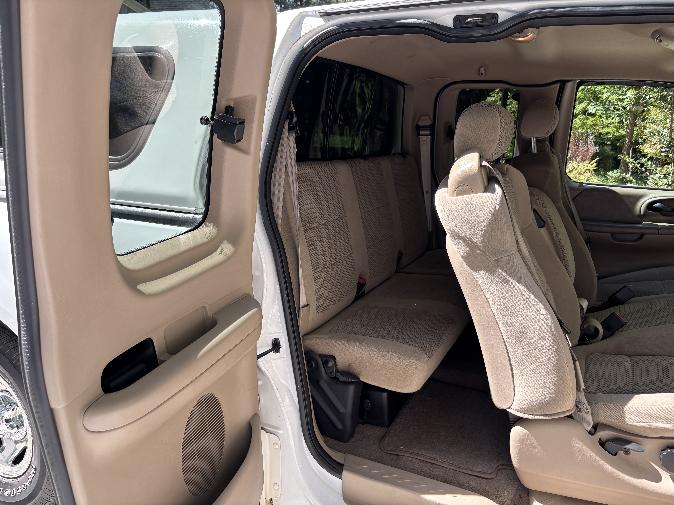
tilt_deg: -17.7
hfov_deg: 67.3
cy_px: 252
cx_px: 337
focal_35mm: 26
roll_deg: -1.2
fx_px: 506
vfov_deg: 53.1
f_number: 1.6
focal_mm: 5.96
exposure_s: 1/373
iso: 50
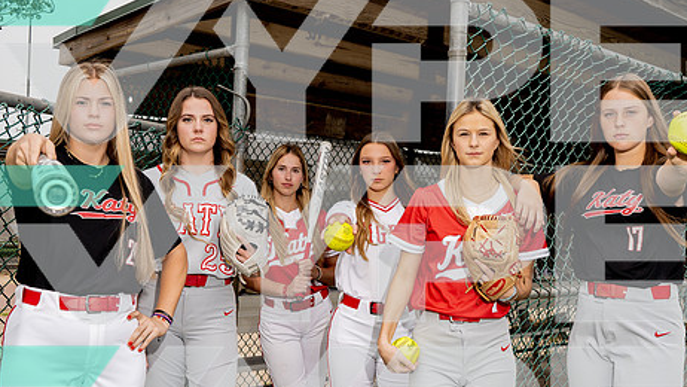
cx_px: 348
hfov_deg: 44.6
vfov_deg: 25.9
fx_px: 838
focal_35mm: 46
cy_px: 245
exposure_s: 1/250
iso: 125
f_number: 8
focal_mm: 35
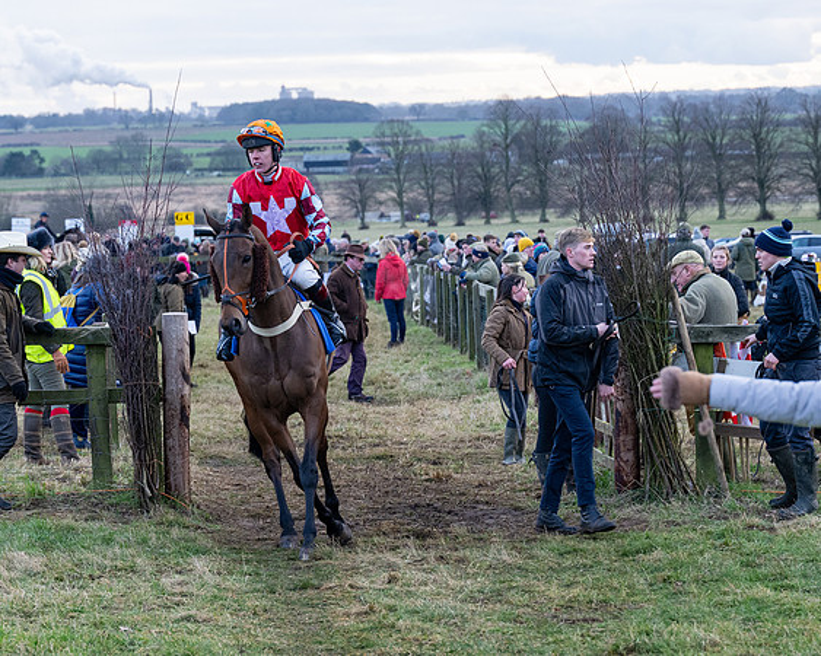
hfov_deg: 16.3
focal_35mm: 118
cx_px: 351
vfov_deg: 13.0
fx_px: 2874
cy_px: 328
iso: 800
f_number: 4
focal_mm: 70
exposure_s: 1/400
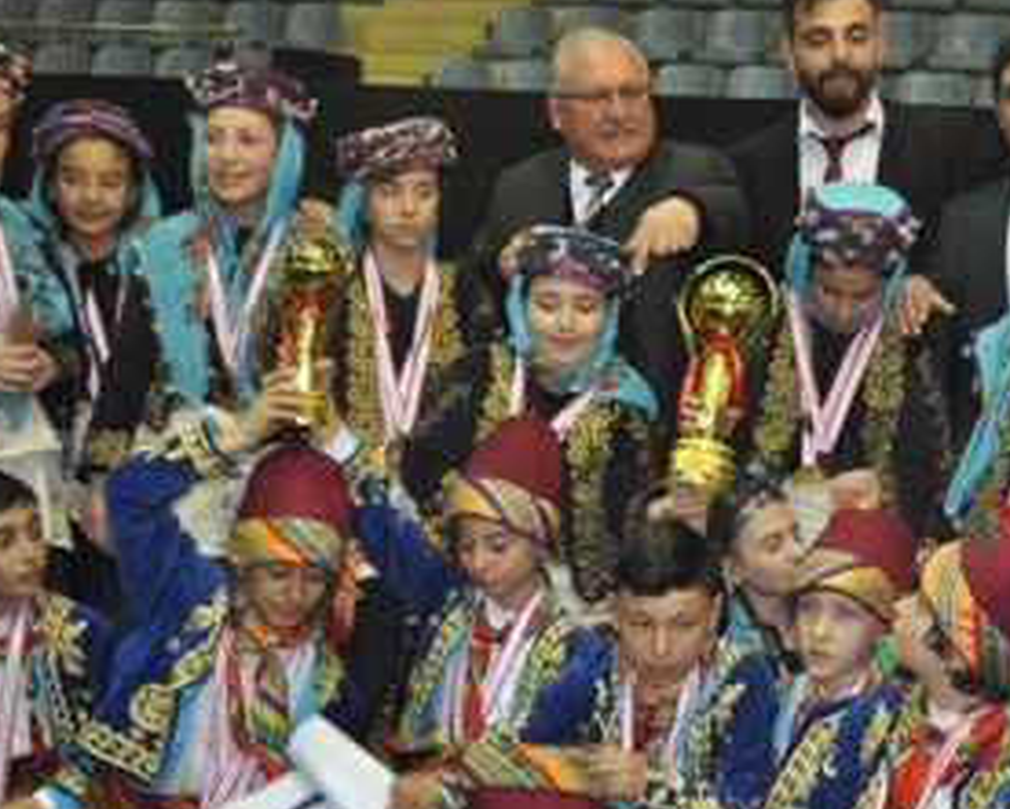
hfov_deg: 26.4
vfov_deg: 21.6
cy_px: 469
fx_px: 2116
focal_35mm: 71
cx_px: 794
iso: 800
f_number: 4
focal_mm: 31
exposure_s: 1/60
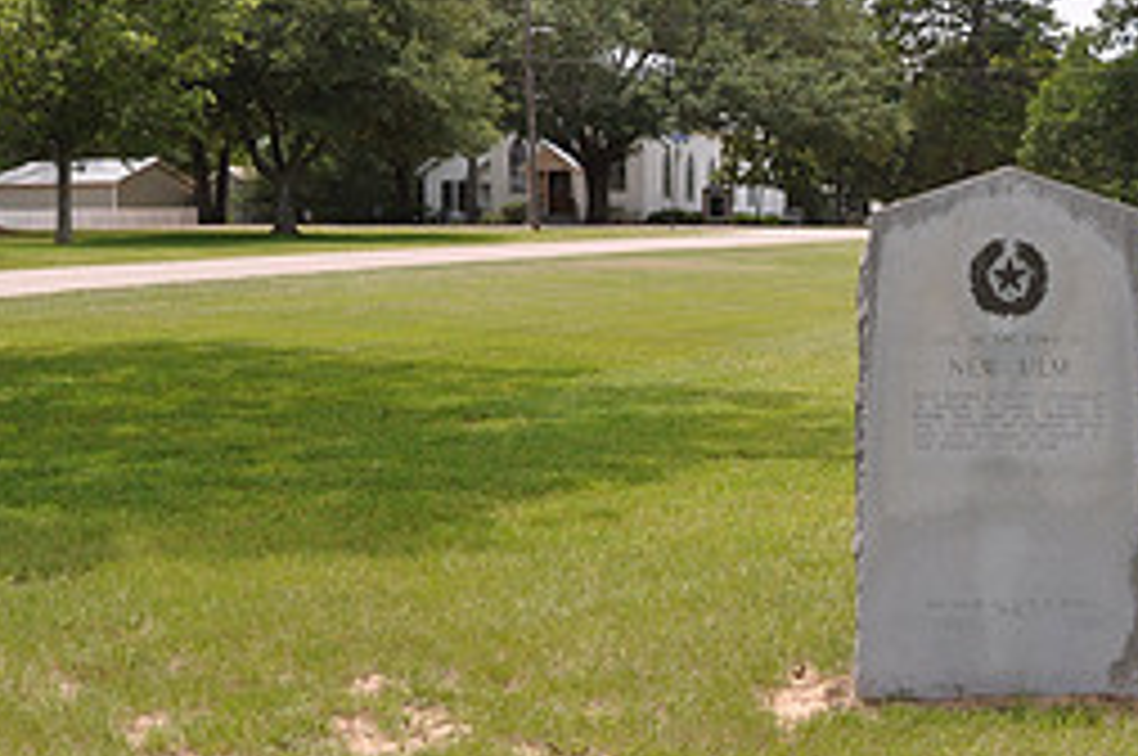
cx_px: 1035
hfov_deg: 30.9
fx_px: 1957
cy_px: 493
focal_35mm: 62
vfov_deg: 21.8
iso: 200
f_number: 11
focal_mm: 18
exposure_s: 1/125
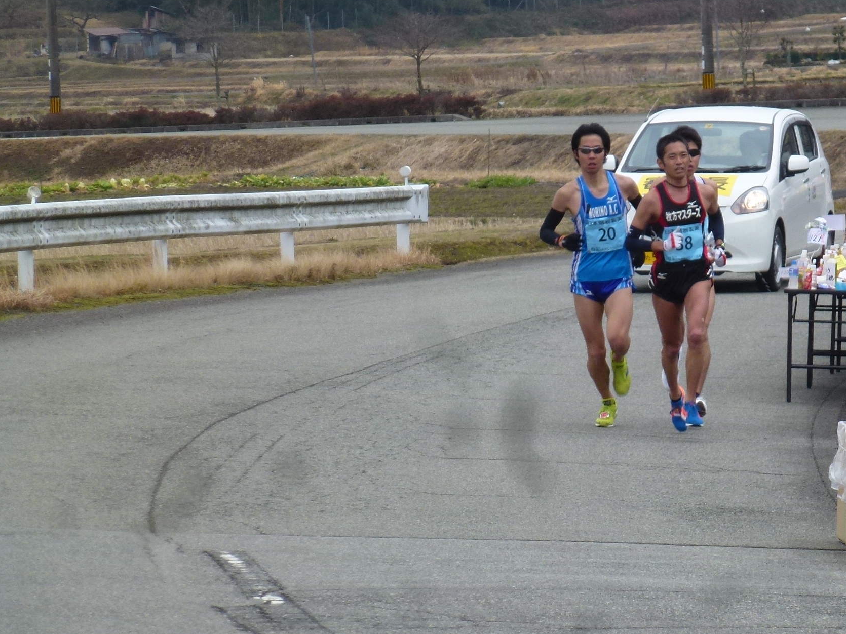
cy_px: 345
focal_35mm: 302
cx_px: 629
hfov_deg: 6.6
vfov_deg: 4.9
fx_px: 7380
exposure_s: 1/160
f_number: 5.5
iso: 100
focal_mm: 35.2
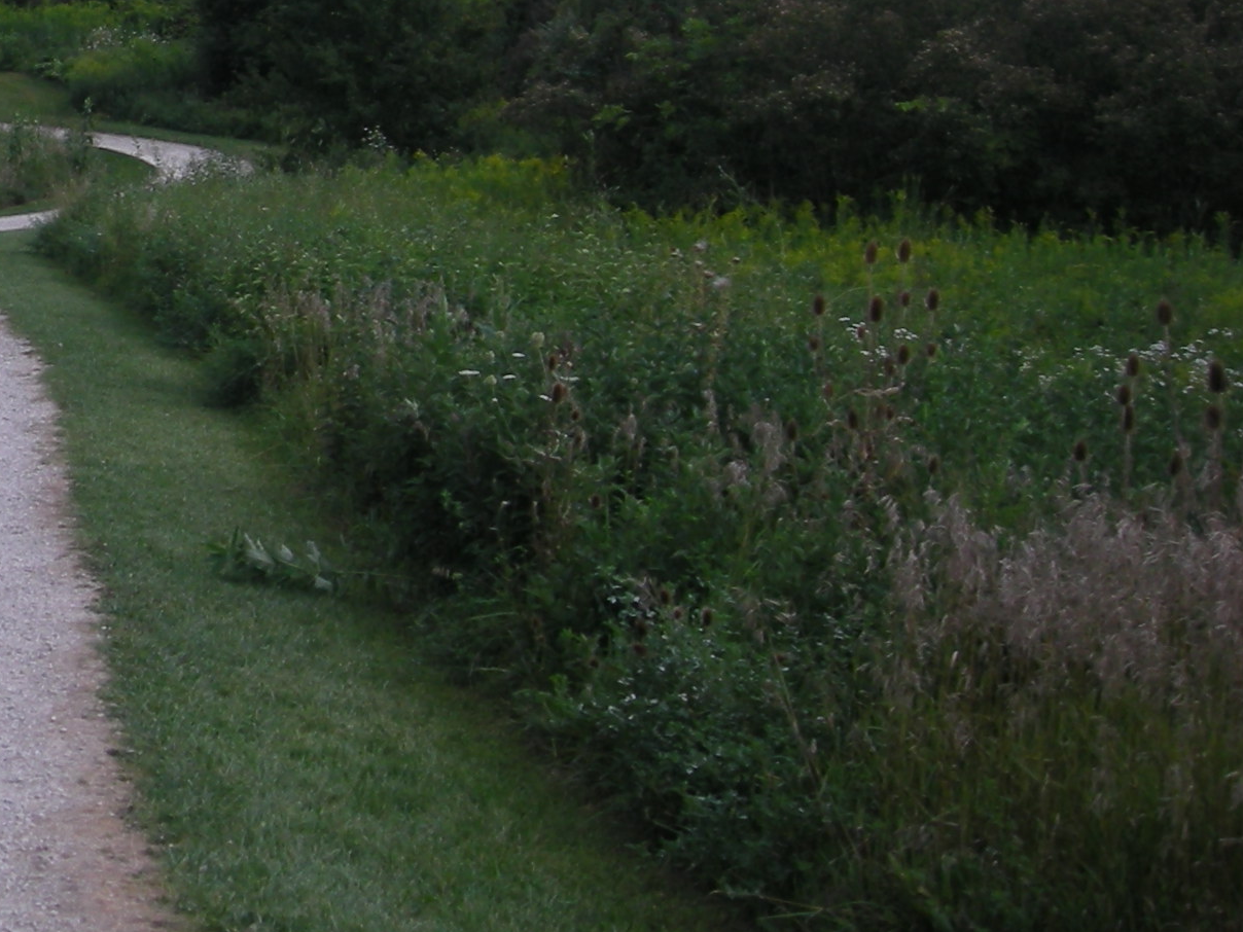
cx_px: -278
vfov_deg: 16.3
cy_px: 47
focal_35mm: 89
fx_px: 3196
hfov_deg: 20.5
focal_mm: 5.7
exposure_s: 1/184
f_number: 5.7
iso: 50
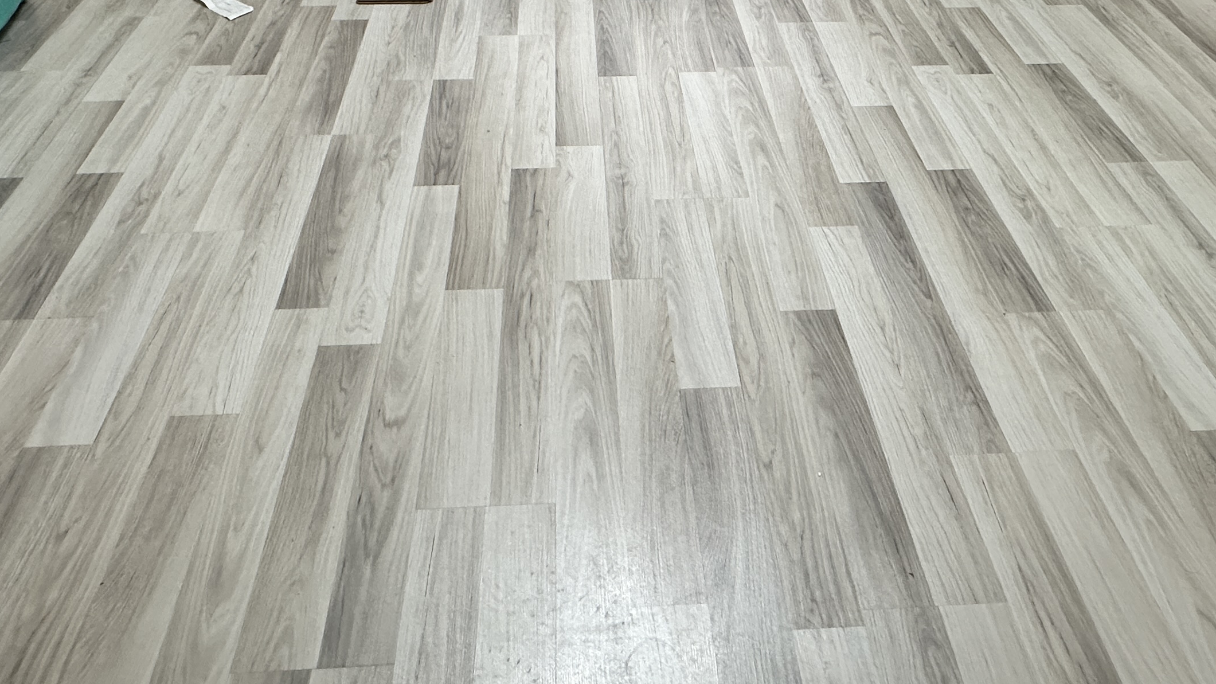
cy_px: 131
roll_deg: -1.1
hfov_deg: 66.0
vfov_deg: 38.6
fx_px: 935
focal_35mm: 29
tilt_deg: -34.7
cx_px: 630
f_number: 2.2
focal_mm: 2.22
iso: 160
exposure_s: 1/50
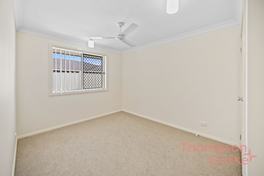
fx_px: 103
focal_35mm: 14
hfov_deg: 104.2
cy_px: 88
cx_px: 132
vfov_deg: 81.3
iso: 100
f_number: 4
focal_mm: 14
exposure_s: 1/10
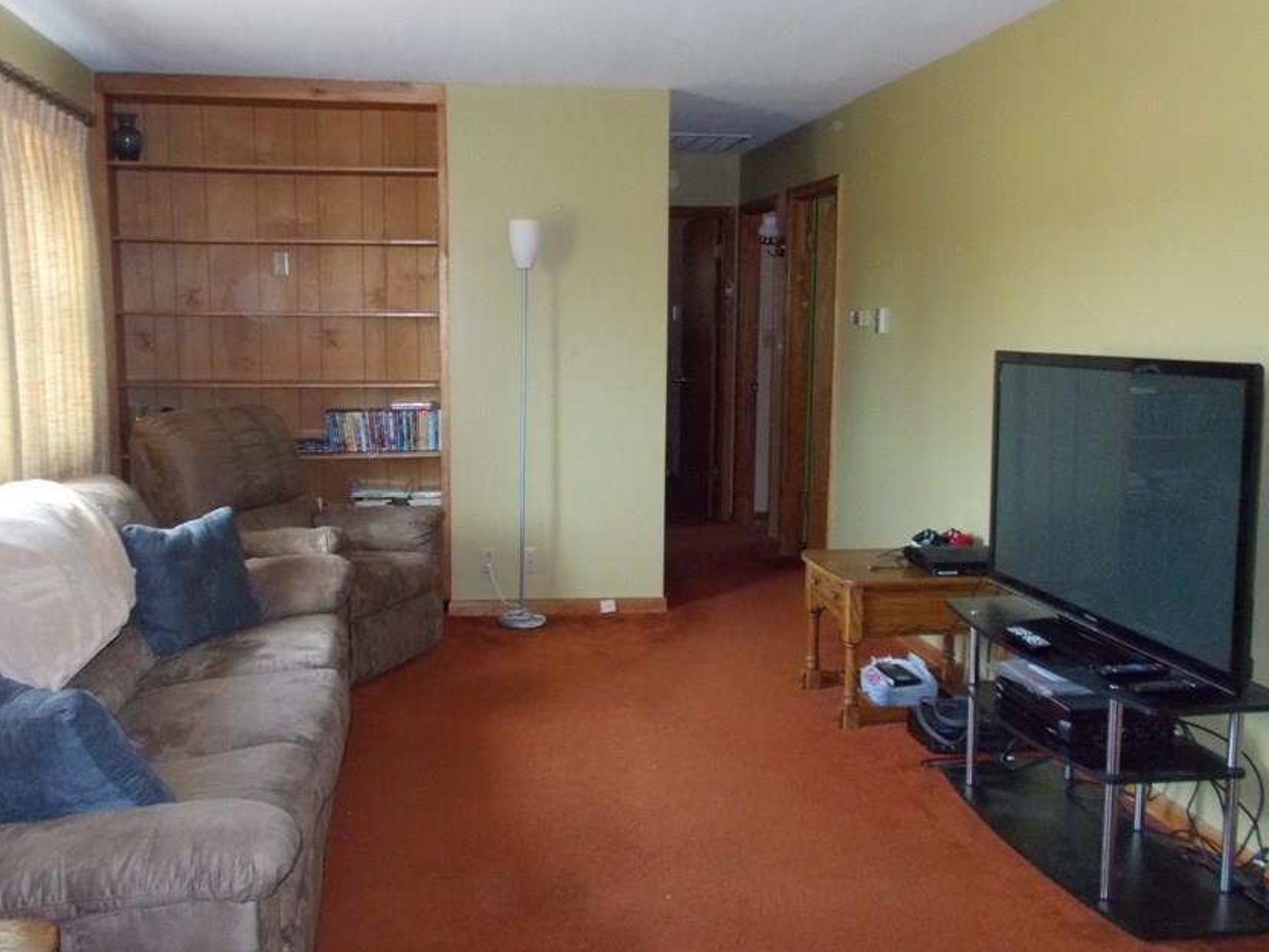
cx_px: 563
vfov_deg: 44.2
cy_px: 478
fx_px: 1173
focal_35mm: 32
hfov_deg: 56.7
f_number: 3.2
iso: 400
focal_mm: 4.6
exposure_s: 1/25
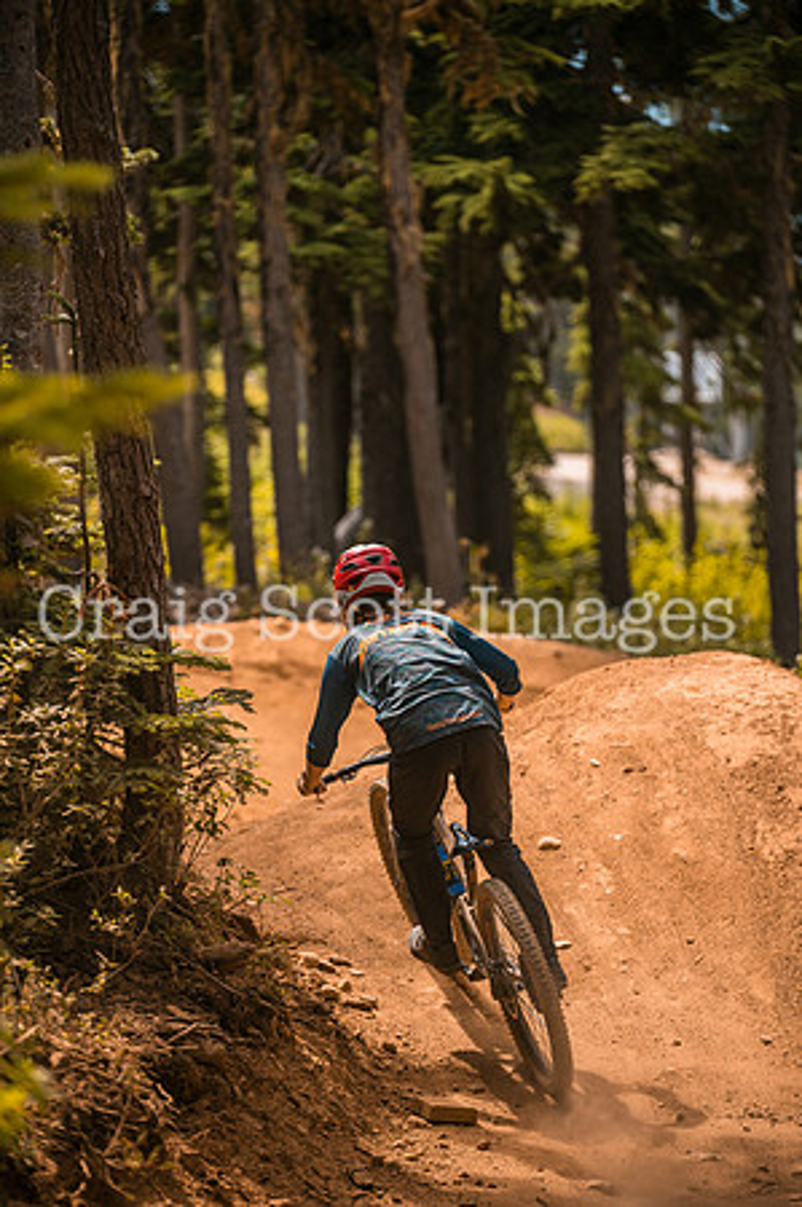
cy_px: 604
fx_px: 4521
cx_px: 401
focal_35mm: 135
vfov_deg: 15.2
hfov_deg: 10.1
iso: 200
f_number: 2.8
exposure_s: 1/1600
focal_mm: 135
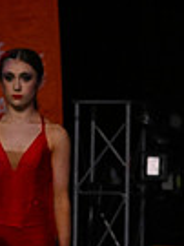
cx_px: -288
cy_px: 228
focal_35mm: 681
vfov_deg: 2.9
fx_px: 4834
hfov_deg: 2.2
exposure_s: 1/1000
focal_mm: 110
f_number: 4
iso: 6400
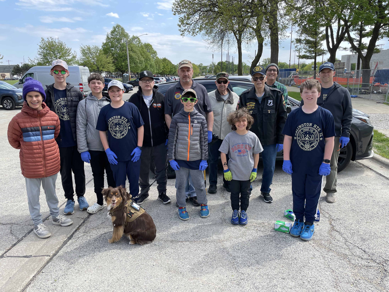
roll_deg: +0.4
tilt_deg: -12.8
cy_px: 146
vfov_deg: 53.1
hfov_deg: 67.3
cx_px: 194
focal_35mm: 26
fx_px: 292
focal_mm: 4.2
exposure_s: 1/1276
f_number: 1.6
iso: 32
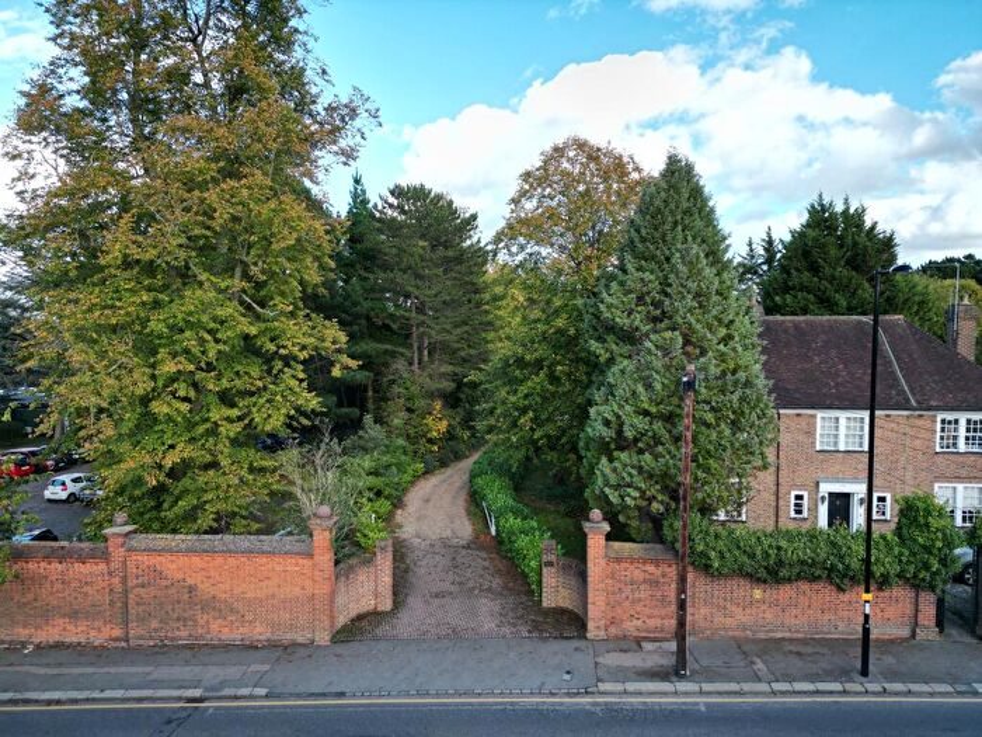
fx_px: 681
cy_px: 368
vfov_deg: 56.8
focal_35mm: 24
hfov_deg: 71.6
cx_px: 491
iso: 110
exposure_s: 1/800
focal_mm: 6.72
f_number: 1.7
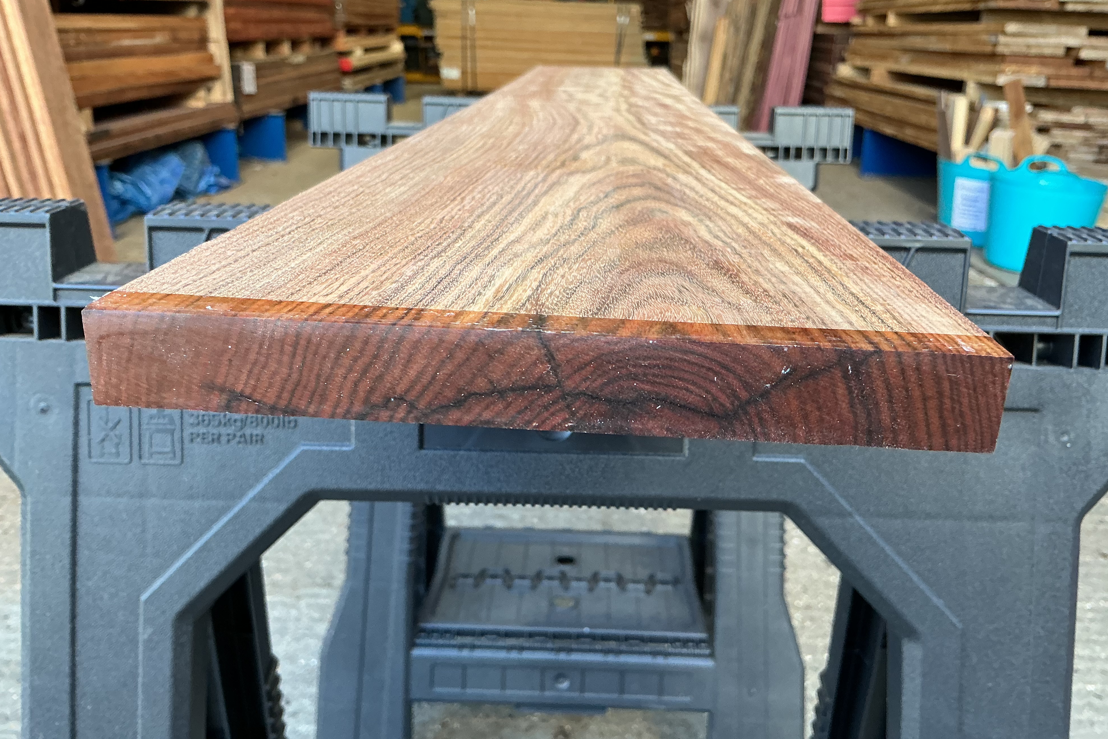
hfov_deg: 60.3
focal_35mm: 31
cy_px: 359
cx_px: 567
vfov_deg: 42.3
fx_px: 954
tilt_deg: -19.3
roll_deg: -1.5
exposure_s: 1/120
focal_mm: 3
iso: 64
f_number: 1.8
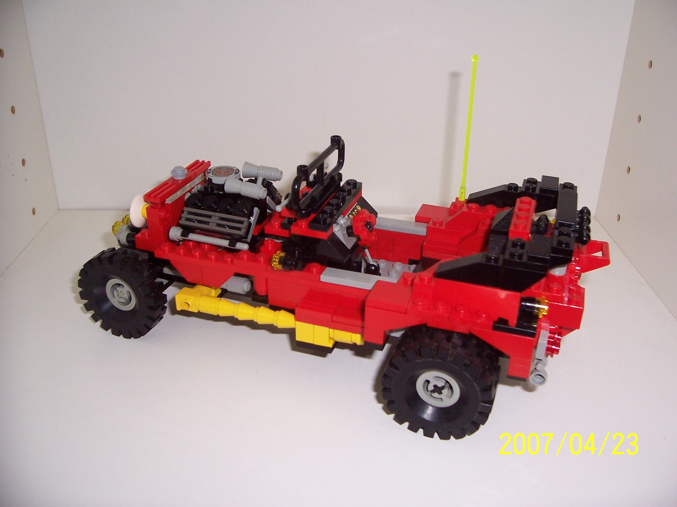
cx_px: 338
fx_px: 665
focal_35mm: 34
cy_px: 254
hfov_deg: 54.0
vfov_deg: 41.8
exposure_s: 1/60
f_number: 2.7
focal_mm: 5.6
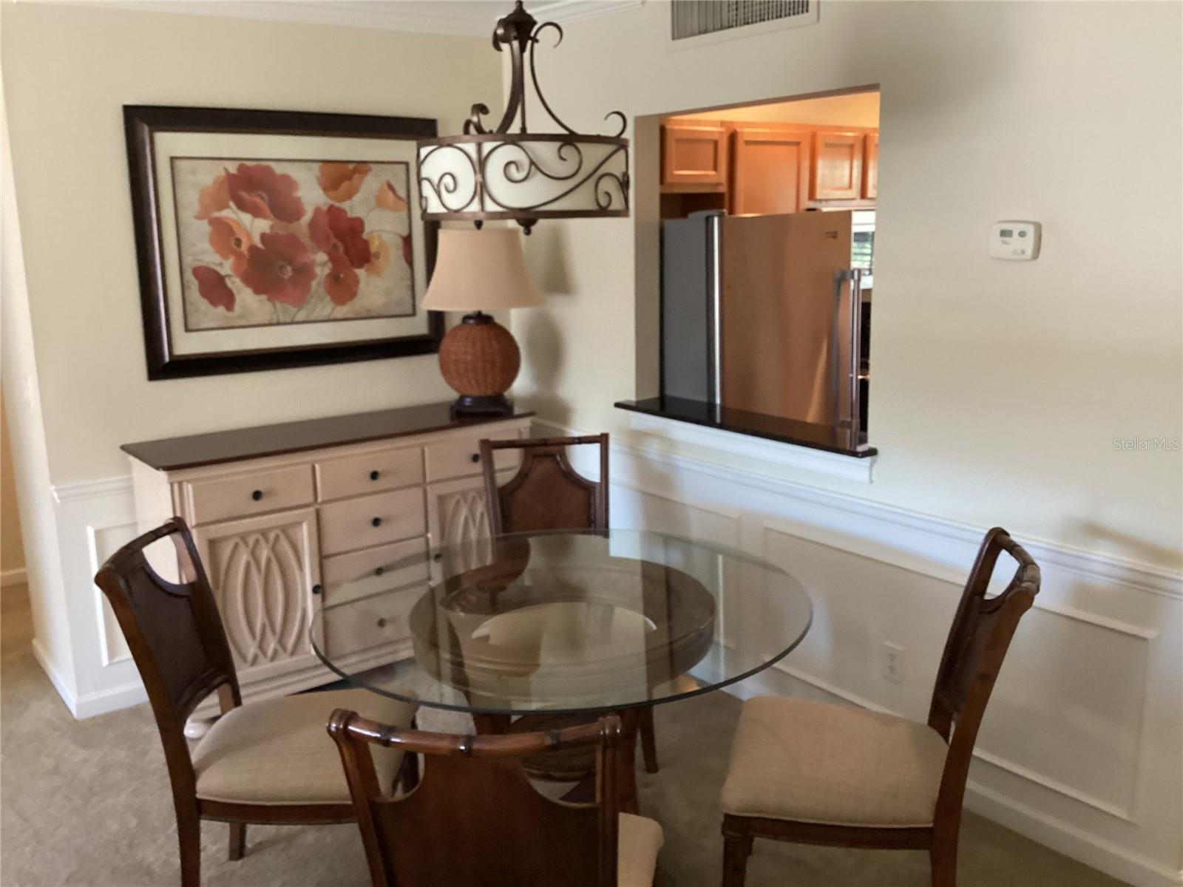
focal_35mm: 31
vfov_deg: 45.4
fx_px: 1059
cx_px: 592
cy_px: 444
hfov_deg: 58.4
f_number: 2.4
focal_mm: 3.3
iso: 400
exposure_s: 1/60
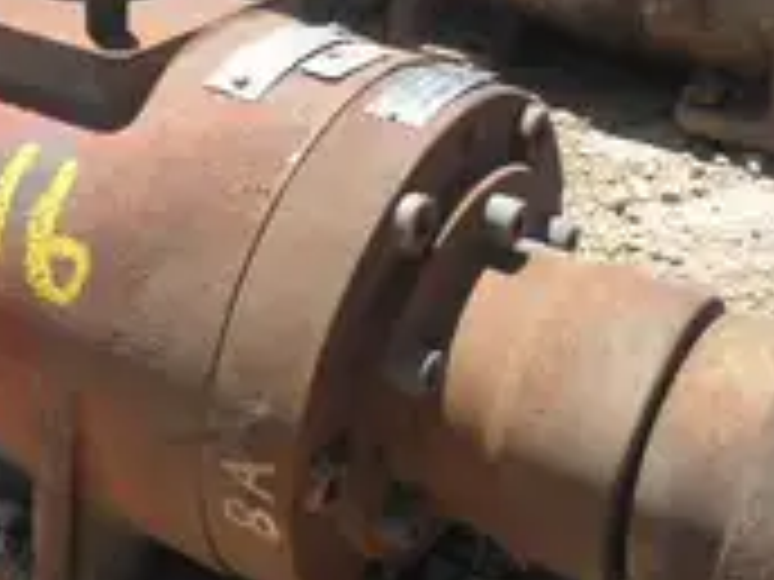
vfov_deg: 22.5
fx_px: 1453
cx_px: 220
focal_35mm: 65
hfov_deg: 29.5
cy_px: 220
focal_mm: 5
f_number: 8.5
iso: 64
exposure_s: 1/60
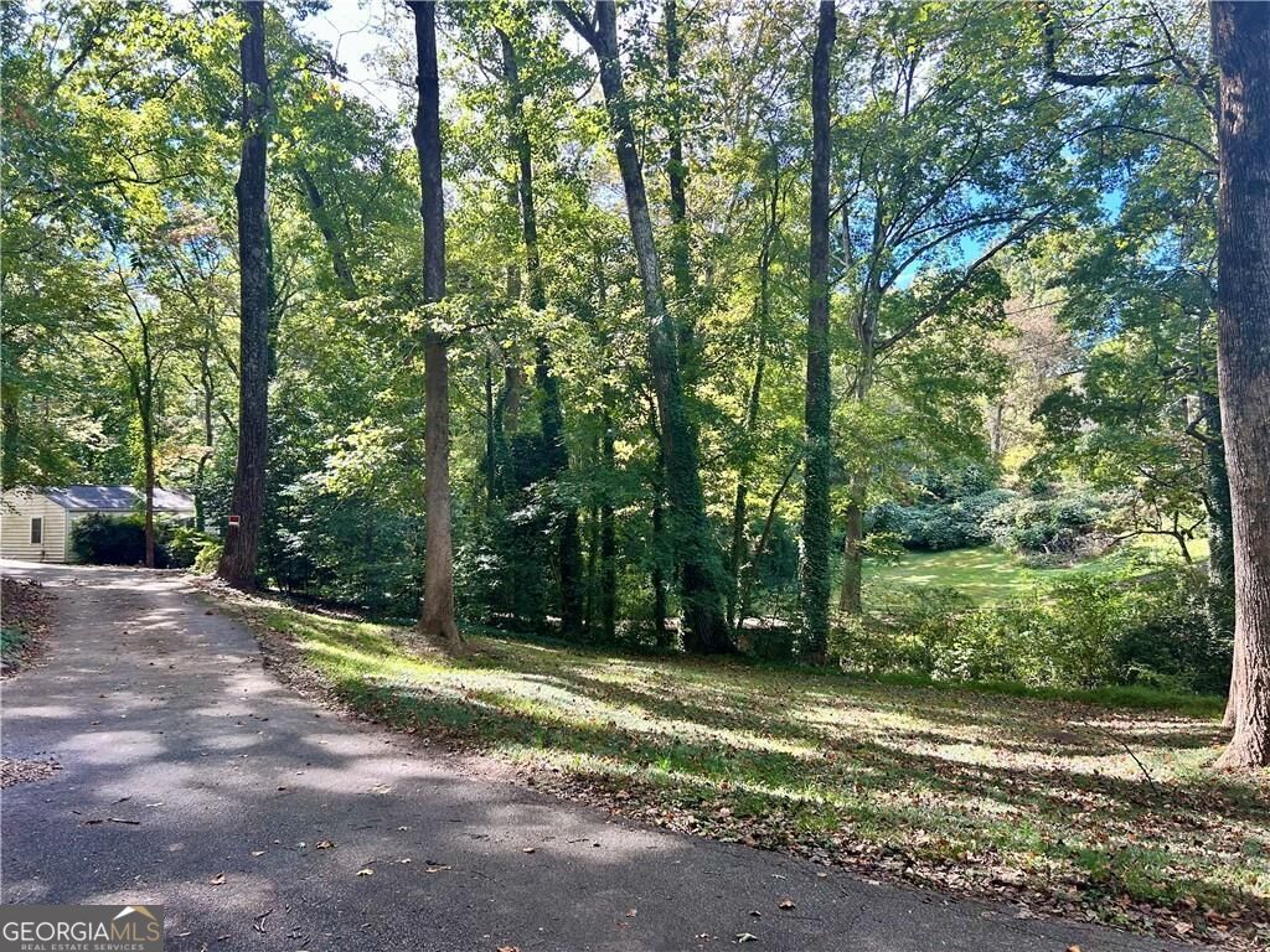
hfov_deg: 67.3
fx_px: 954
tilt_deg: +3.6
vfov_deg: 53.1
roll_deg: +0.1
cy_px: 476
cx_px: 635
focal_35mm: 26
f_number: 1.5
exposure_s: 1/380
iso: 50
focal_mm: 5.7
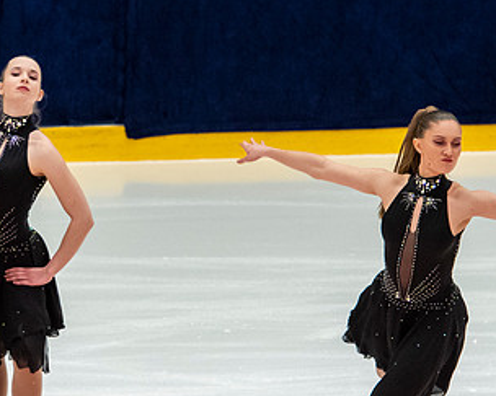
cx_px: -52
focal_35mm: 563
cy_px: 232
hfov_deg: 3.4
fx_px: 8262
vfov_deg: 2.7
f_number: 5.6
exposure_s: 1/320
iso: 2800
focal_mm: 160
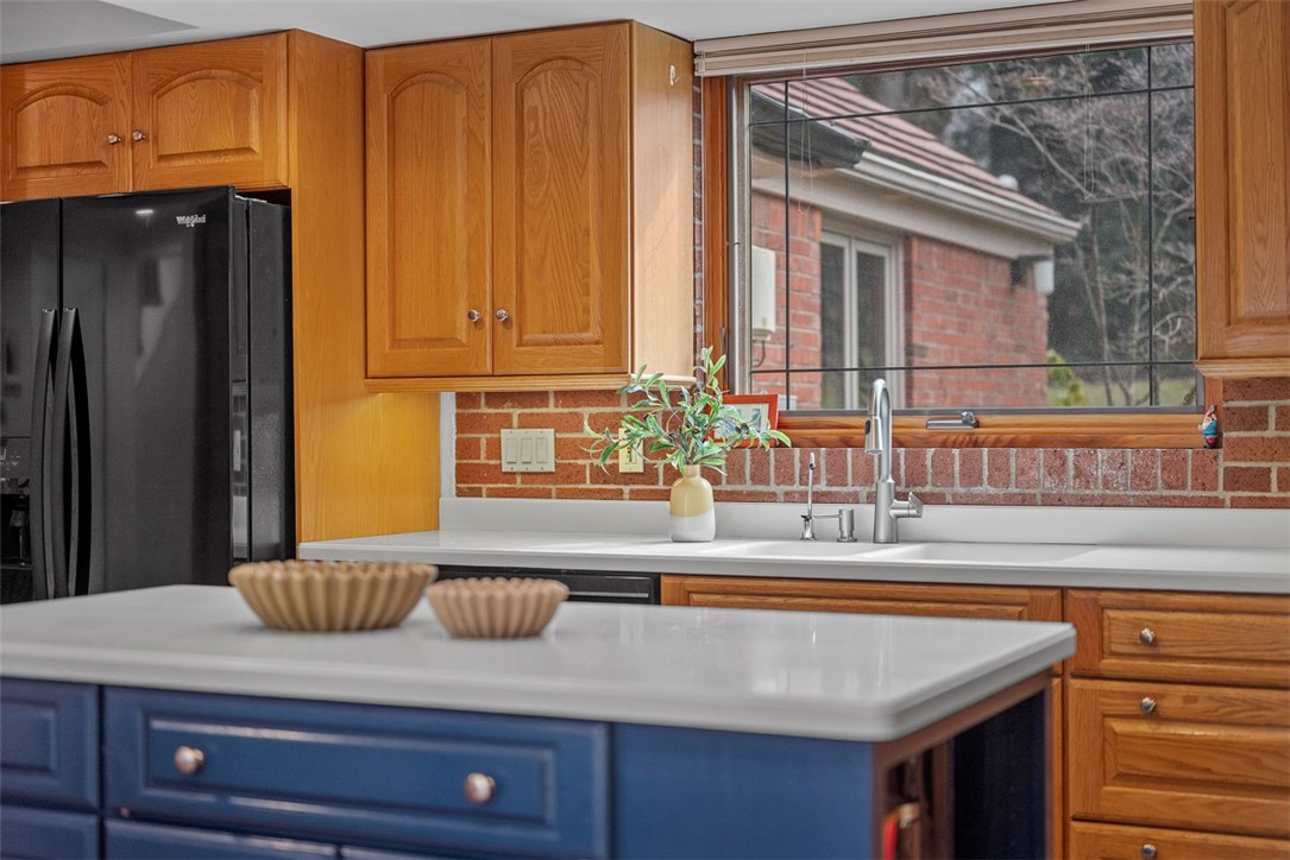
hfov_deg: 39.6
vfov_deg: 27.0
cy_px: 430
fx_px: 1792
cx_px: 645
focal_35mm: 50
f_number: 1.8
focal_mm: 50
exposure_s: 1/400
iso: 400
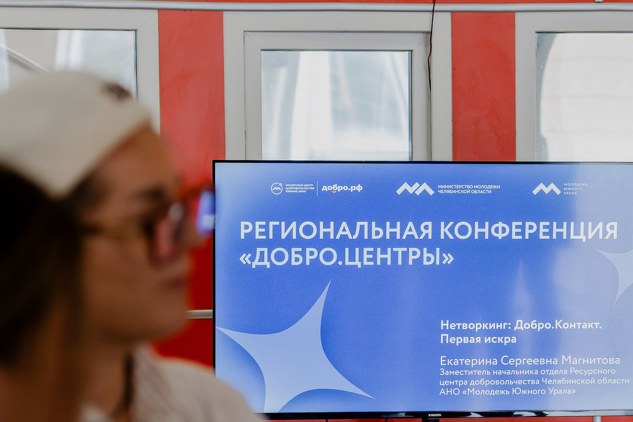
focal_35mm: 145
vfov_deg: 9.4
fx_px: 2549
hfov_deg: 14.1
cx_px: 469
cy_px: 442
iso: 1250
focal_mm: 64
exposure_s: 1/160
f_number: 3.2
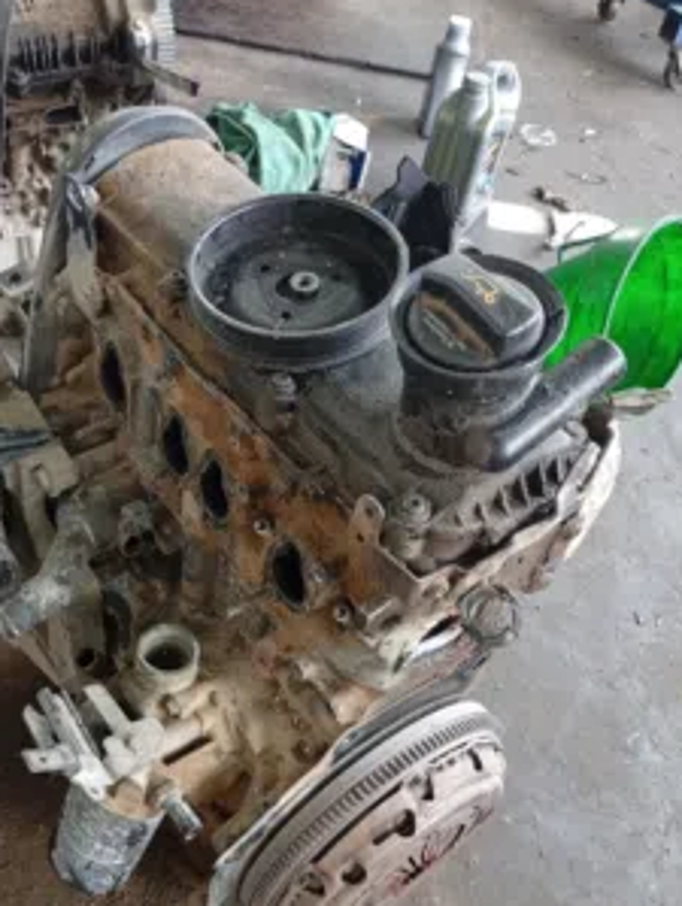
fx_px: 944
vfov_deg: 50.7
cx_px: 233
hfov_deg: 39.3
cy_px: 579
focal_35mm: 36
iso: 190
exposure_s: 1/33.3
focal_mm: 3.84
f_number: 1.8
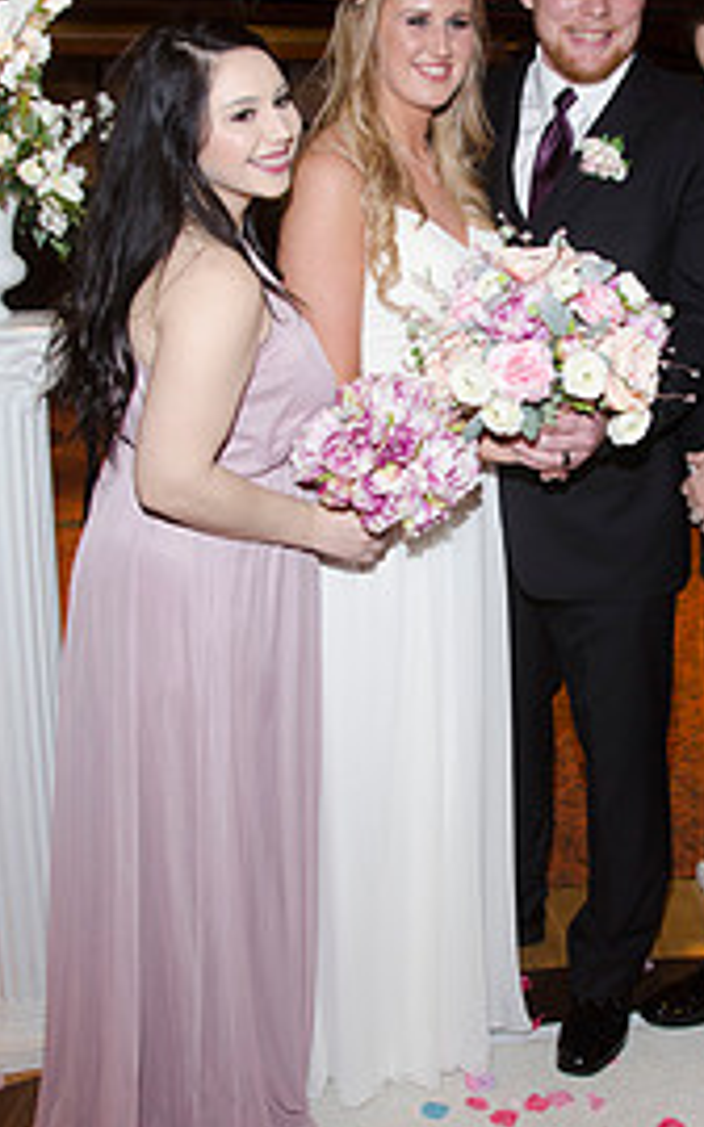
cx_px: 515
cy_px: 532
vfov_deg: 43.5
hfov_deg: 27.6
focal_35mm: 46
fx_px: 1413
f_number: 5.6
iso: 400
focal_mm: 18
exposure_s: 1/60
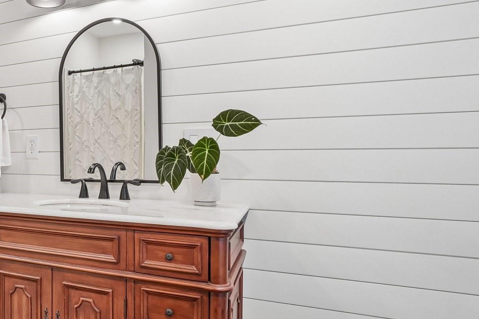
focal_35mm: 27
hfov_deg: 60.0
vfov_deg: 47.9
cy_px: 172
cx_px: 73
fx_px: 359
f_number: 8
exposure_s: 1/15
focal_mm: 10
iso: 400
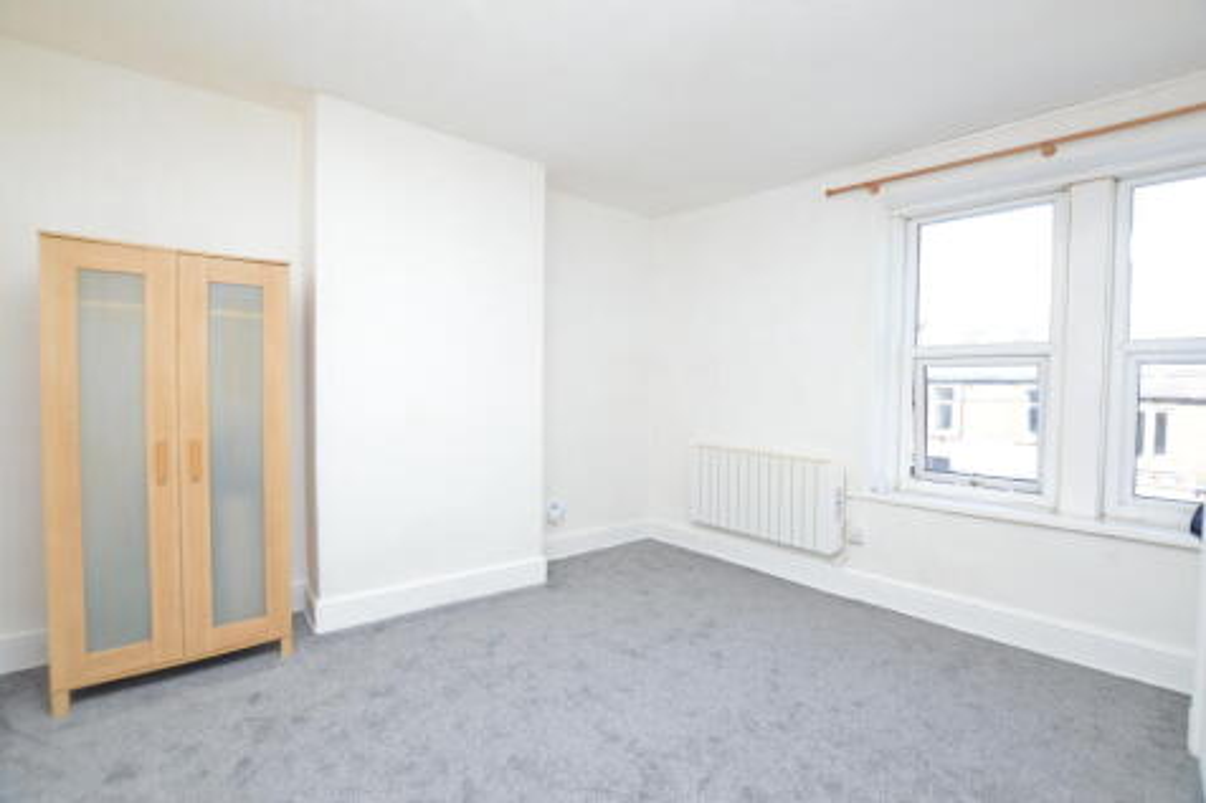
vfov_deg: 77.3
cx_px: 603
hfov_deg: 100.4
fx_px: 502
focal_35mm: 15
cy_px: 402
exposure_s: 1/125
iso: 280
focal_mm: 10
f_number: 5.6
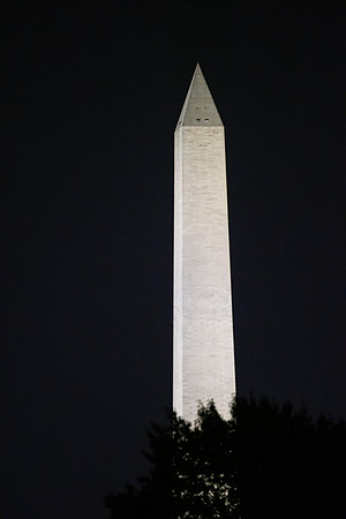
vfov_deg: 6.9
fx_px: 4325
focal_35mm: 300
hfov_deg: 4.6
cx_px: 173
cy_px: 260
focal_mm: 200
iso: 12800
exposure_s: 1/100
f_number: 2.8
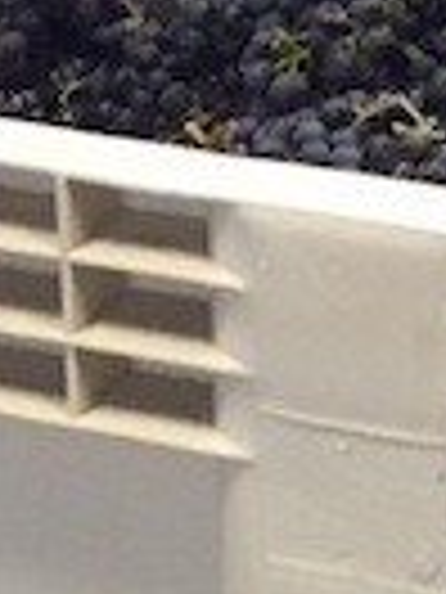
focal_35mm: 141
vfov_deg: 11.8
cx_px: 1005
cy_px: -765
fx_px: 2422
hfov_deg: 9.5
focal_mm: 4.15
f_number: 2.2
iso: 200
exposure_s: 1/30
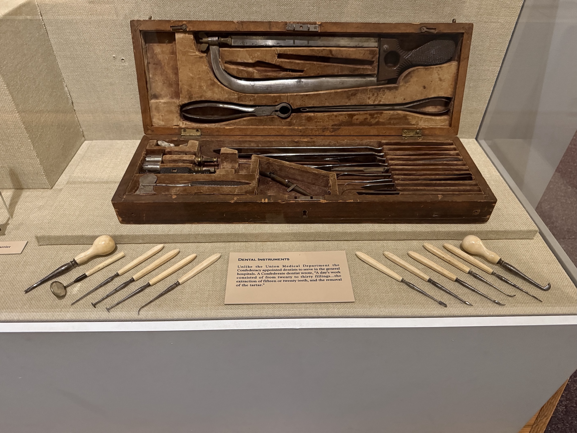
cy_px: 216
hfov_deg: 71.6
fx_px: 400
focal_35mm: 24
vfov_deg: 56.8
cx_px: 288
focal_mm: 6.76
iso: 800
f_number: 1.78
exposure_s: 1/30
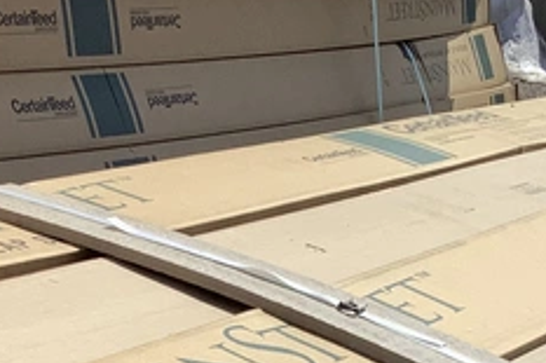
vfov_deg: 12.6
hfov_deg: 19.6
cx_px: 244
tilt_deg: -25.7
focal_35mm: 104
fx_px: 1576
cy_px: 516
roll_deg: -11.8
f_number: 2.4
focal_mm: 3.3
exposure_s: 1/2809
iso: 25
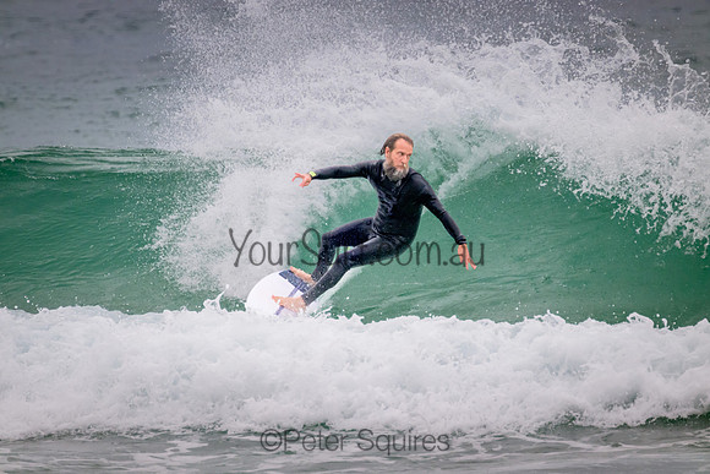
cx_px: 355
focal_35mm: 800
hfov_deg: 2.6
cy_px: 237
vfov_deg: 1.7
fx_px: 15781
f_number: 11
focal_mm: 800
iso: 2800
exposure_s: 1/1600
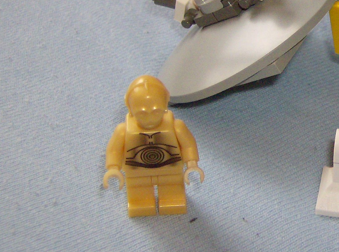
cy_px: 62
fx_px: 830
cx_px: 348
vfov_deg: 17.2
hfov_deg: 22.1
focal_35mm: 85
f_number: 2.8
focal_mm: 6
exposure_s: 1/60
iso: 200
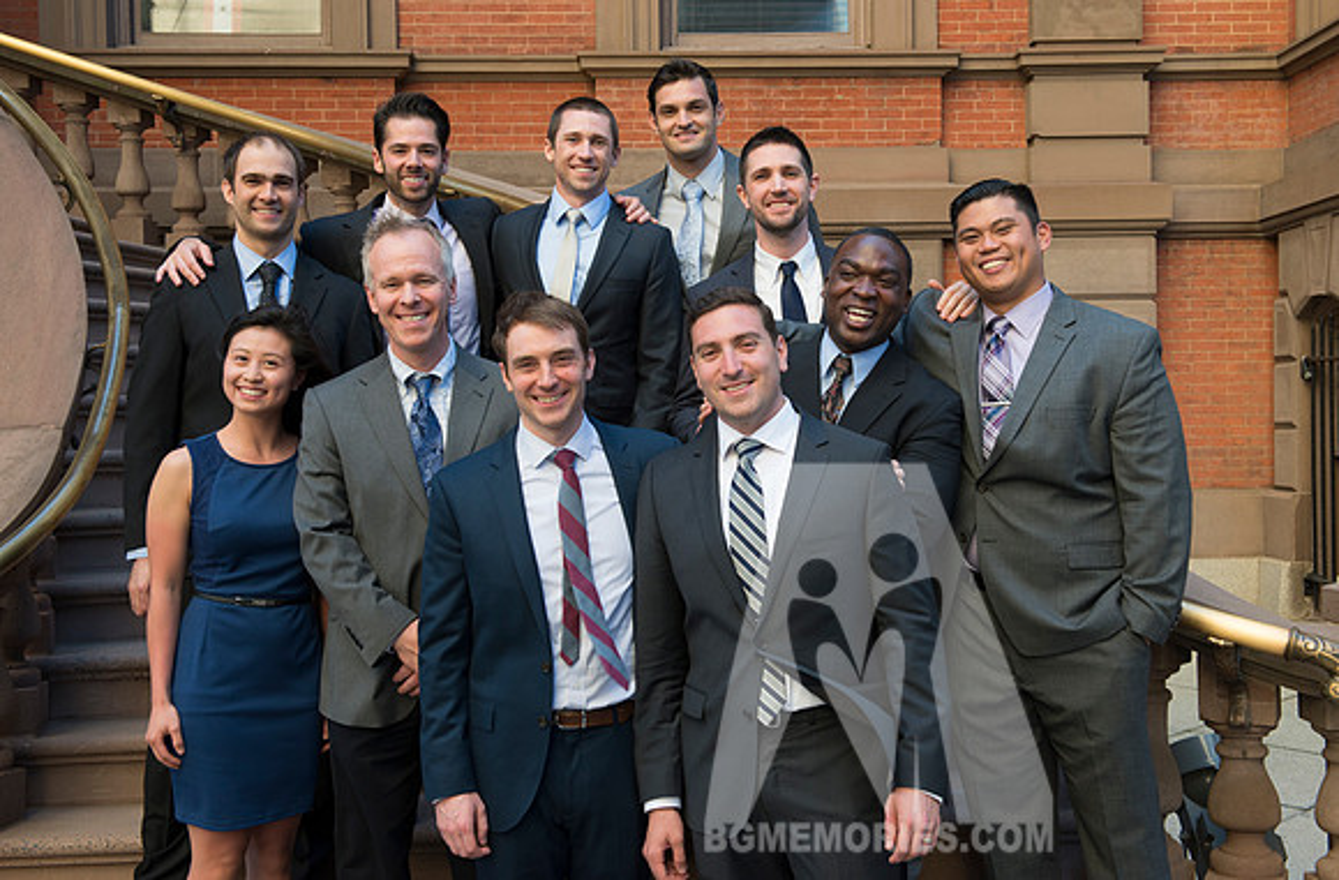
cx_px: 701
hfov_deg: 42.7
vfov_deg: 28.8
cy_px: 412
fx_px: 1713
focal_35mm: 46
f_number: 8
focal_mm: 44
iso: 800
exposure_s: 1/100
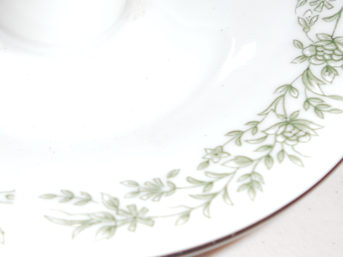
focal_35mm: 62
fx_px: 614
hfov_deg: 30.4
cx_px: 65
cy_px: 108
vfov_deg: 23.6
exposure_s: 1/25
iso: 80
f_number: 8.8
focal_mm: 5.8
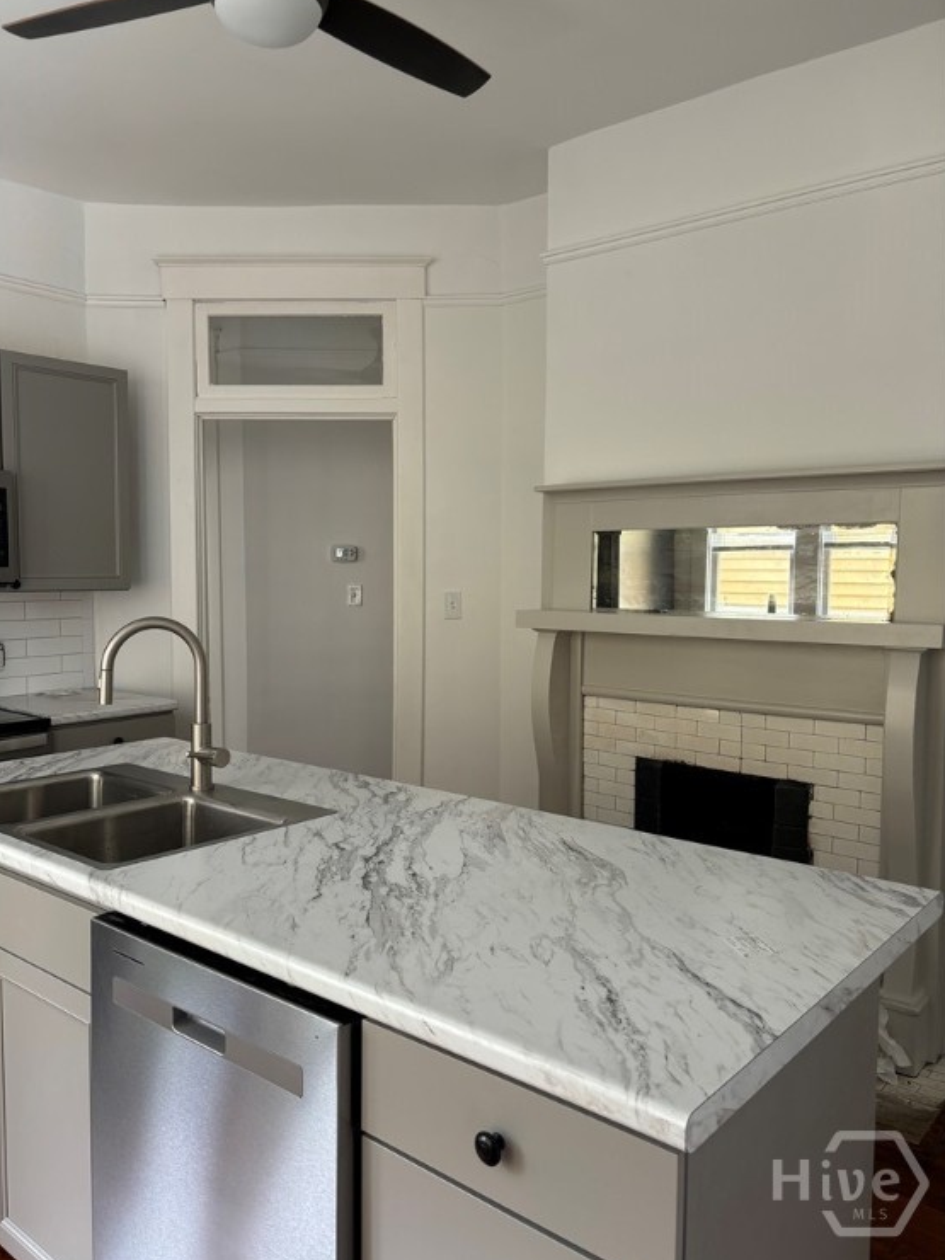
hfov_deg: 51.3
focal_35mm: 27
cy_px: 628
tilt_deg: -4.5
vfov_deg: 65.3
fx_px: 983
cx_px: 458
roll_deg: -1.4
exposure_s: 1/121
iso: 80
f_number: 1.6
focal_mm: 5.96
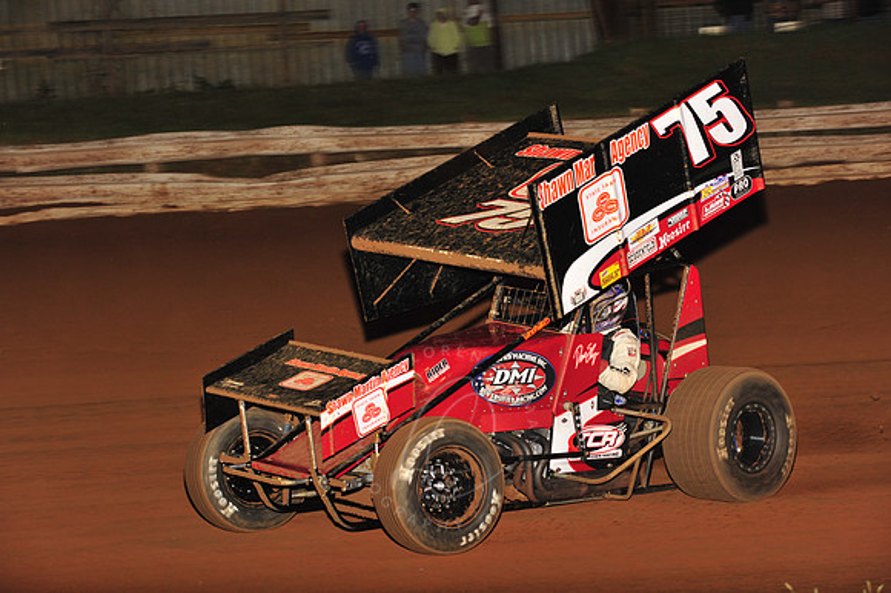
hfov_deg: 18.3
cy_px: 296
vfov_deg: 12.2
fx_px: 2770
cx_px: 446
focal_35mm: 112
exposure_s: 1/320
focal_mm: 112
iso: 1000
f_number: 7.1
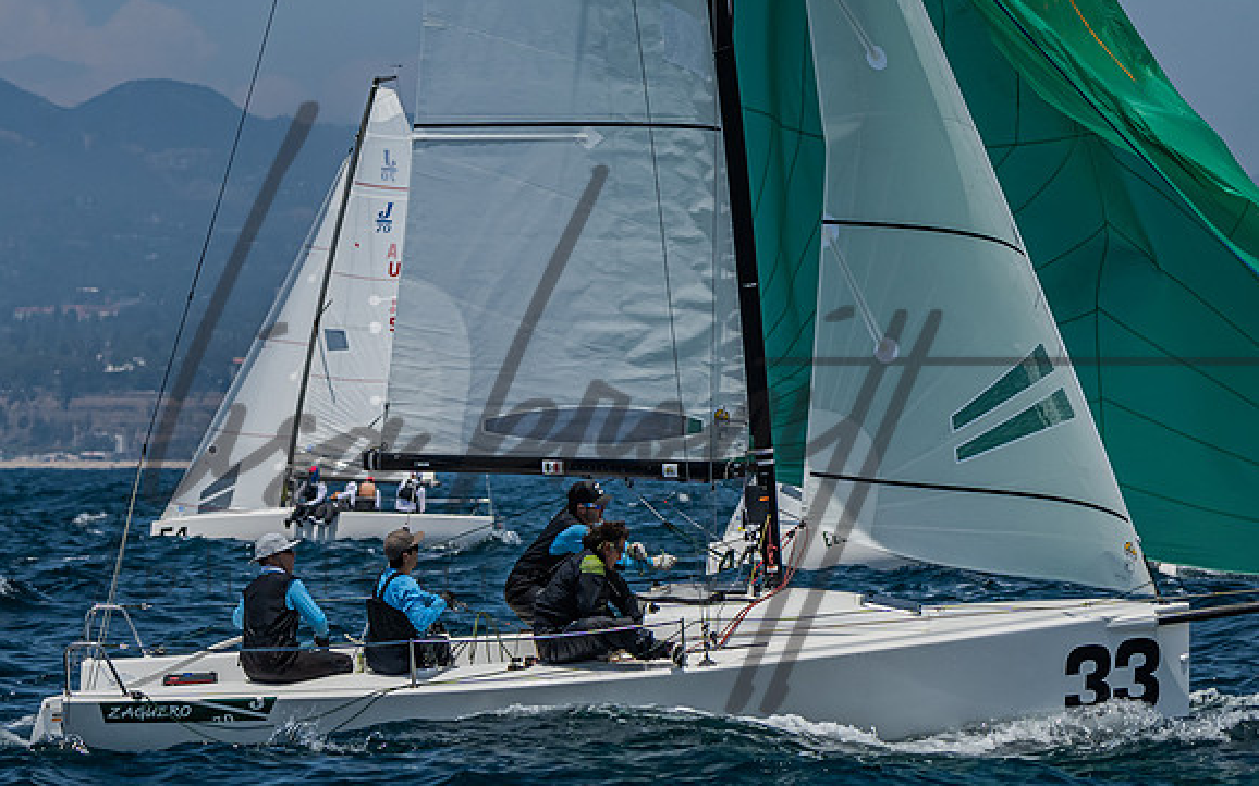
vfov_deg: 4.1
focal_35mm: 320
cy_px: 321
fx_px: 10978
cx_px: 602
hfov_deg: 6.6
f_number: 6.3
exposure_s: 1/2500
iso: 400
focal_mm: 160
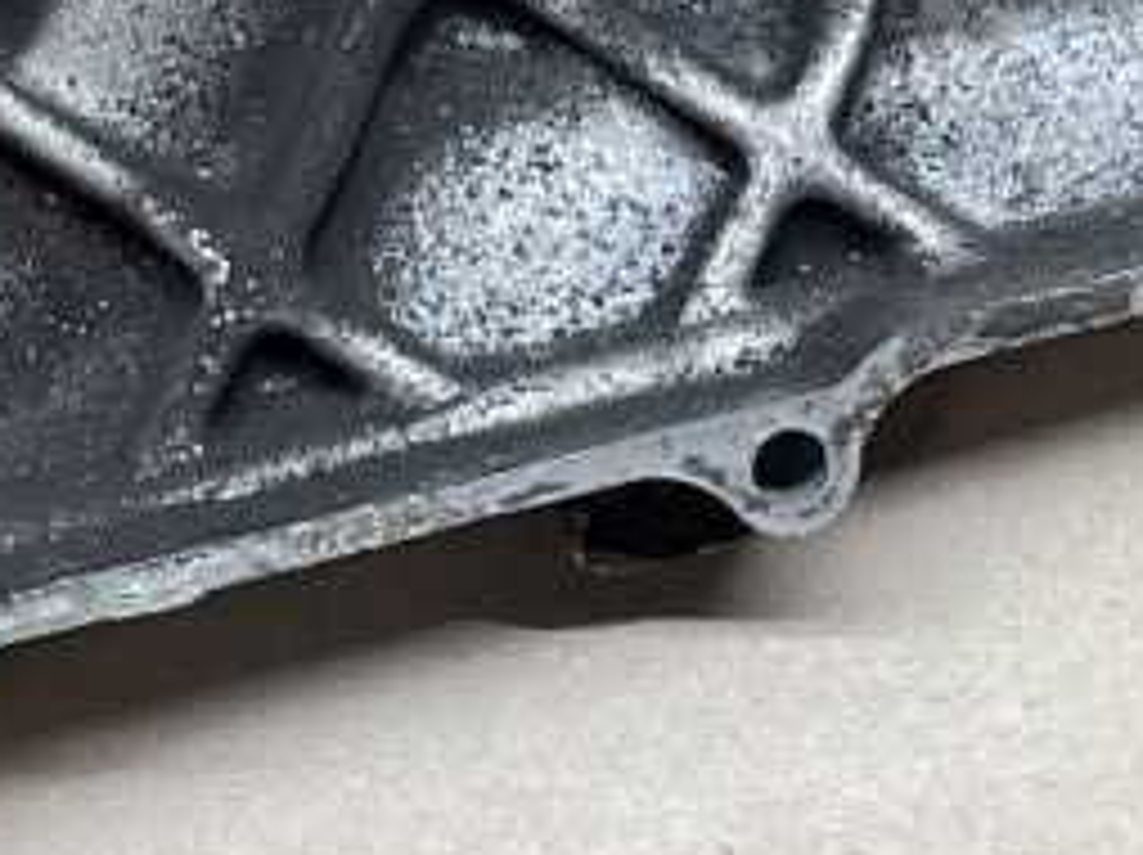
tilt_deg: -56.2
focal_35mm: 164
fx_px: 5410
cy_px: -346
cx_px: 446
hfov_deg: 12.1
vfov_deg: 8.9
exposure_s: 1/100
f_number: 1.6
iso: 100
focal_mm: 4.2
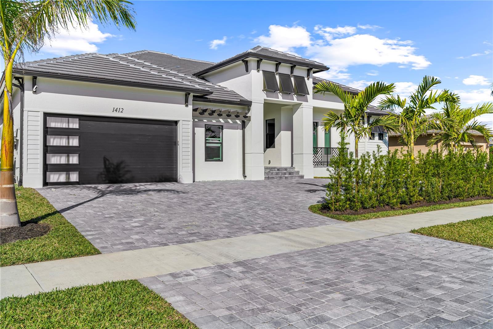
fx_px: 397
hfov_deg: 63.7
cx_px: 246
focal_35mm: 29
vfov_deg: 44.9
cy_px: 164
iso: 64
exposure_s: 1/50
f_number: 9
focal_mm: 29
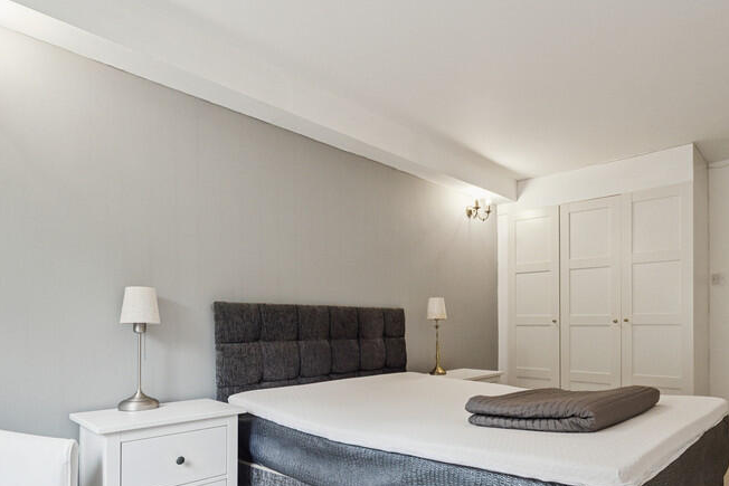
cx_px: 427
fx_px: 446
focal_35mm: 22
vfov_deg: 55.6
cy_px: 337
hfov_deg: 77.9
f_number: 5.6
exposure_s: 1/100
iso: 800
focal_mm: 14
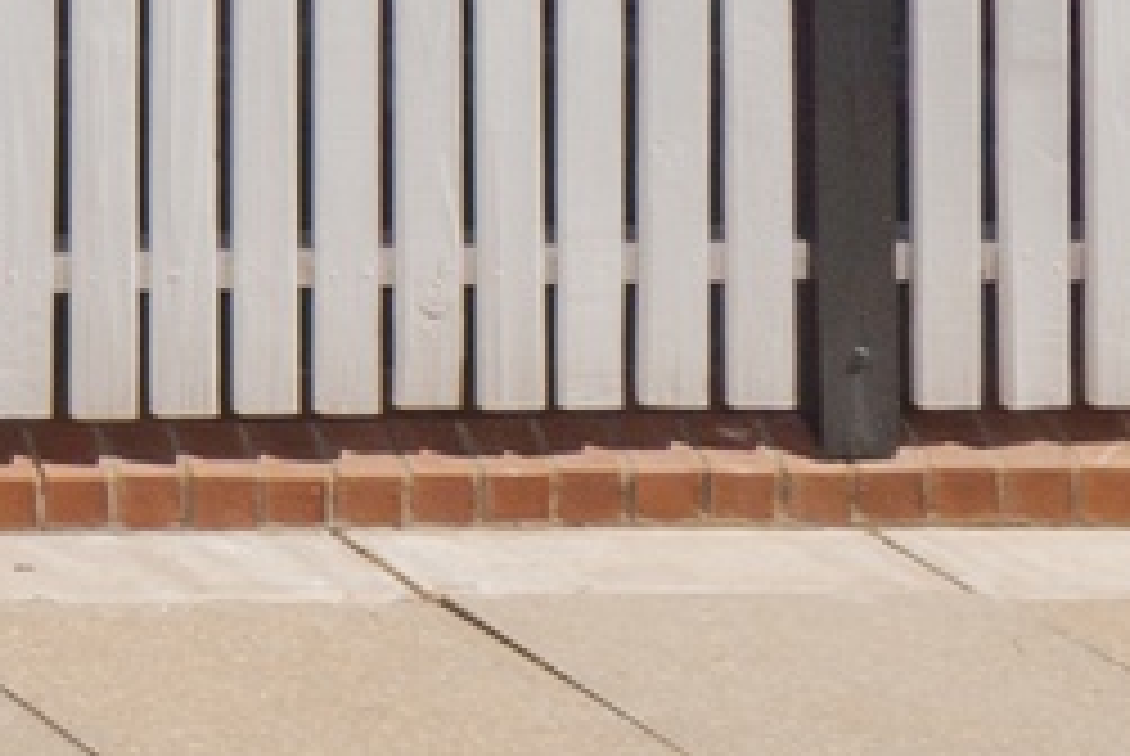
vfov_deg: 7.2
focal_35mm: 175
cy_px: -1298
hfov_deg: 8.5
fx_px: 5499
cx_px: -2872
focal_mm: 8.38
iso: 100
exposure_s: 1/2000
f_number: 2.8
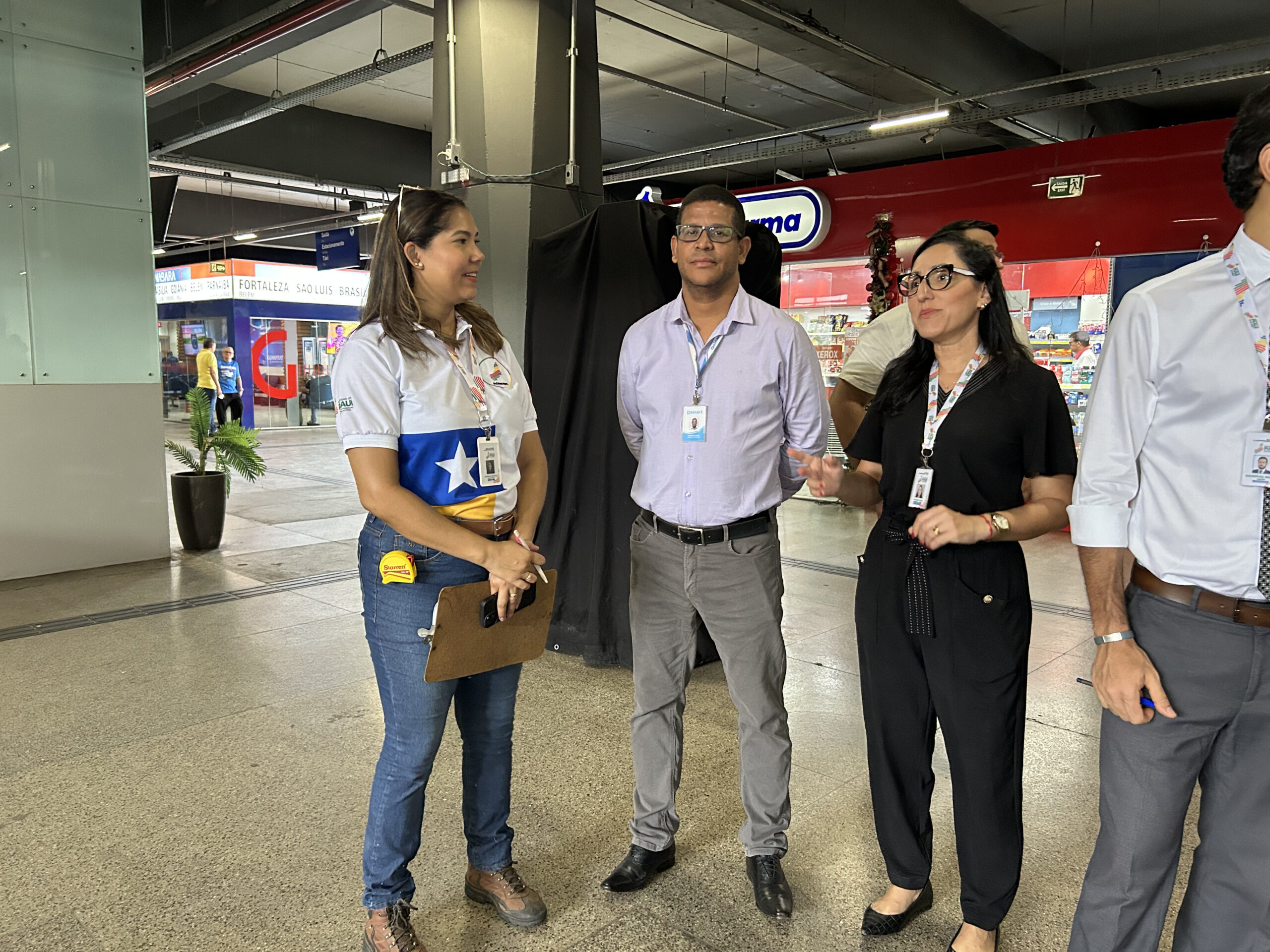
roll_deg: +0.0
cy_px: 476
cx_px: 635
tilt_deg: -7.0
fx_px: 954
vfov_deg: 53.1
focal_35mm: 26
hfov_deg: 67.3
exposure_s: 1/60
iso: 500
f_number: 1.5
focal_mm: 5.7
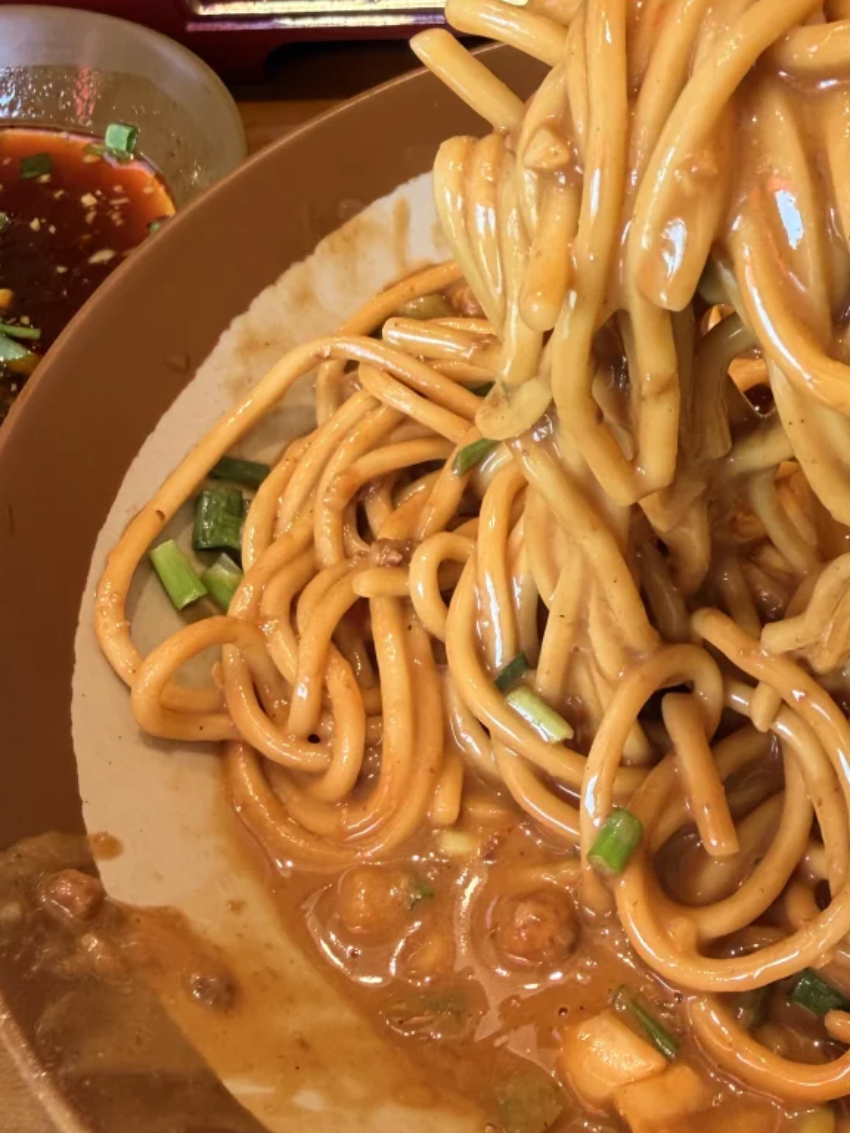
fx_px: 1473
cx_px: 736
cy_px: 487
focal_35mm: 45
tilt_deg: -46.4
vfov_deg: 42.0
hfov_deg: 31.0
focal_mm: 2.22
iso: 100
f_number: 2.2
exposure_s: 1/121
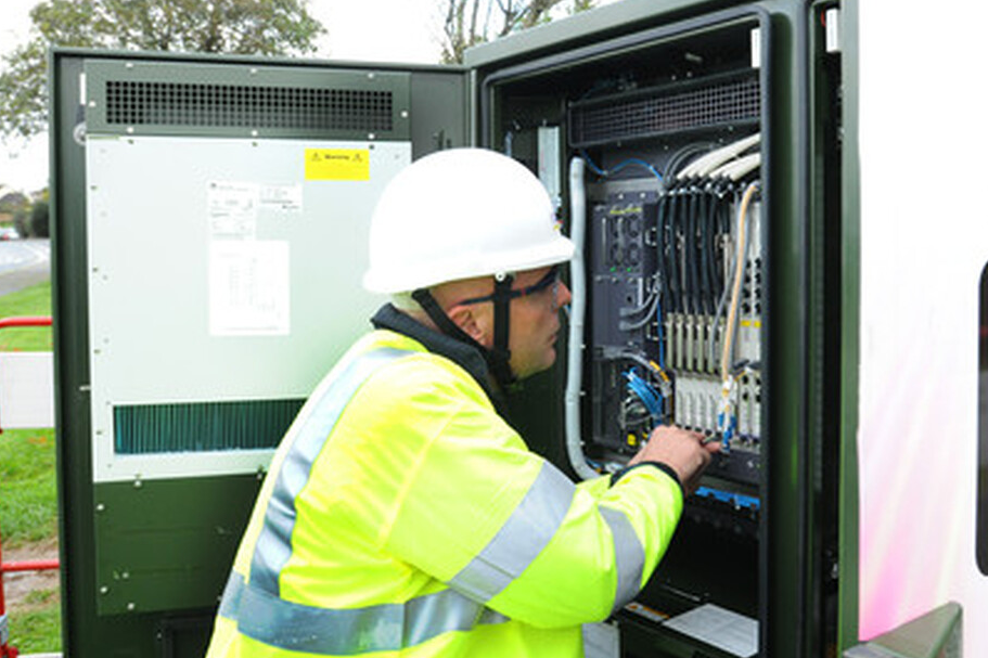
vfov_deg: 41.0
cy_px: 283
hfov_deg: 58.1
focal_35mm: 32
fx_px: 878
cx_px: 608
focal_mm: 19
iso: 800
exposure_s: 1/100
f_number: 7.1
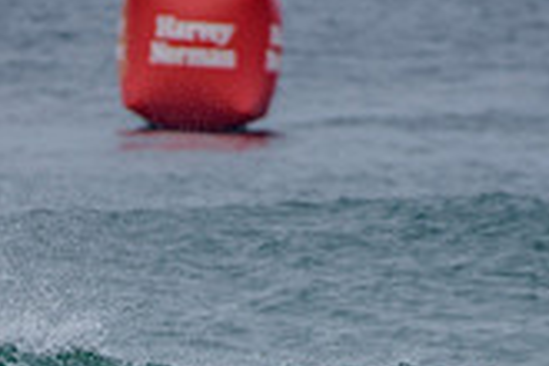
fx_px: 26762
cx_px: 160
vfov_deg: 0.8
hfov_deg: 1.2
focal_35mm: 1755
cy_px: 571
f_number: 5.6
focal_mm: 500
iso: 200
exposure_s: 1/2000
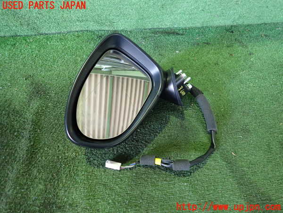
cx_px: 142
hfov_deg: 69.4
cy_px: 106
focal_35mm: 25
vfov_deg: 54.9
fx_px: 204
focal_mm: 4.5
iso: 640
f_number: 2
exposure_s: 1/30
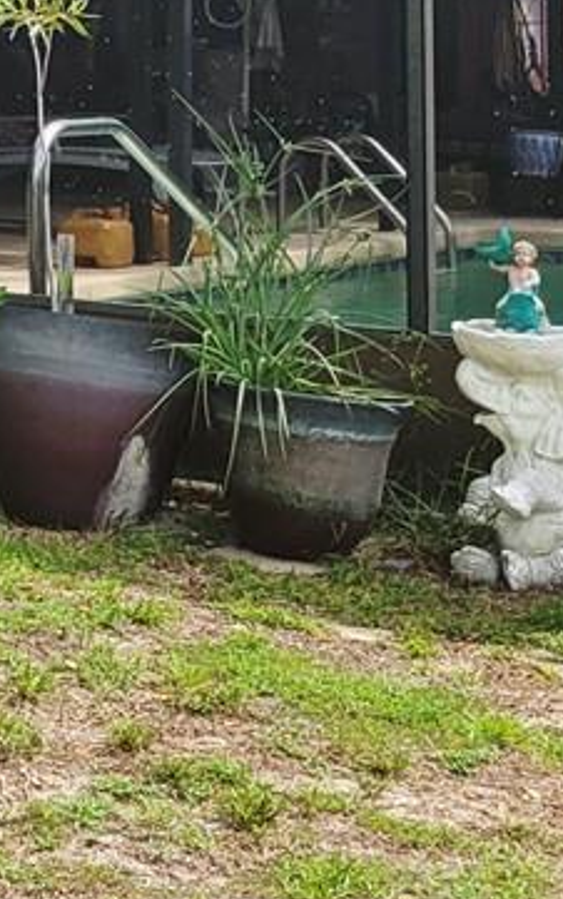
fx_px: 2991
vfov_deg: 16.4
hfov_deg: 9.7
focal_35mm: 122
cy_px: -167
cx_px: -705
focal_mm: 5.4
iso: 40
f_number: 1.8
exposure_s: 1/2000
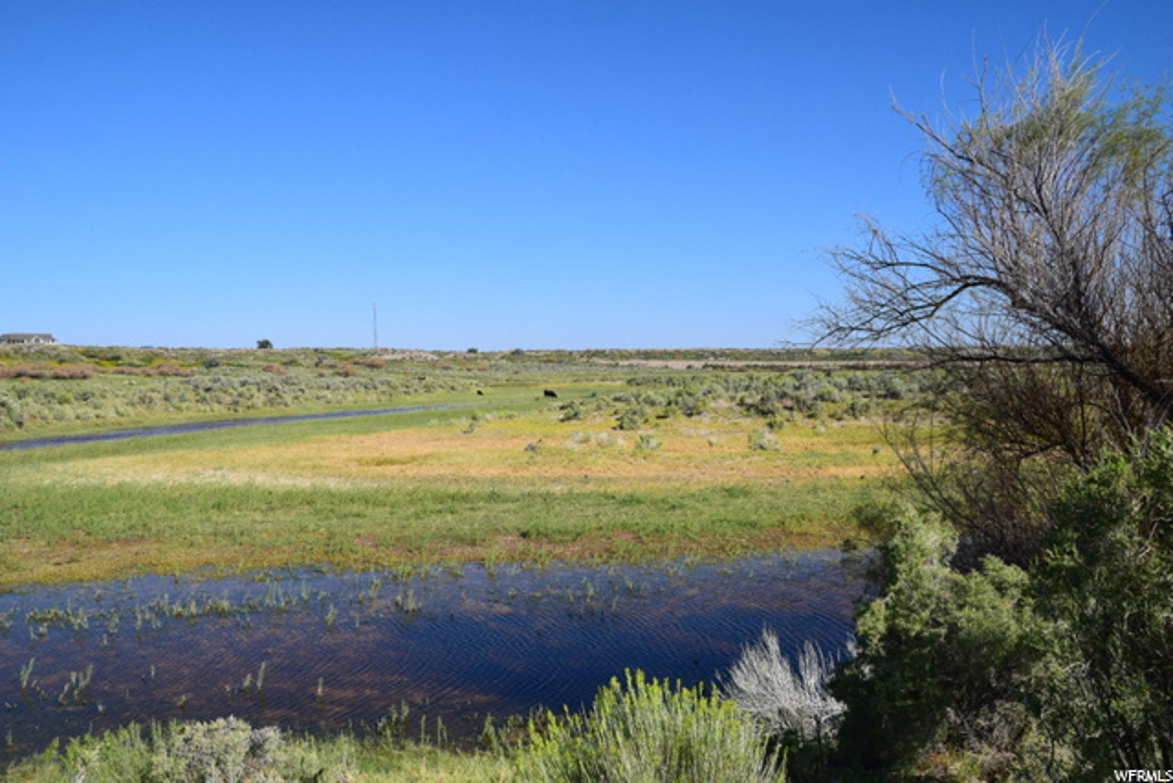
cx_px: 586
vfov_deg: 40.0
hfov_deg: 57.2
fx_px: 1075
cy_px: 392
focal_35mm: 33
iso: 360
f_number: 11
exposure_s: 1/500
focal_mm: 22
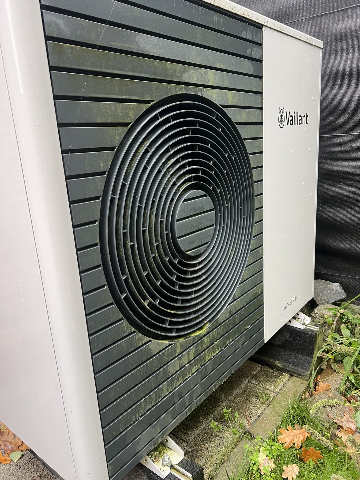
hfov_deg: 53.1
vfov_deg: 67.3
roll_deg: +4.3
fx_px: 361
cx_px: 180
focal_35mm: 26
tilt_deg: -12.9
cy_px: 240
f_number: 1.5
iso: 125
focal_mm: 5.7
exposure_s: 1/73
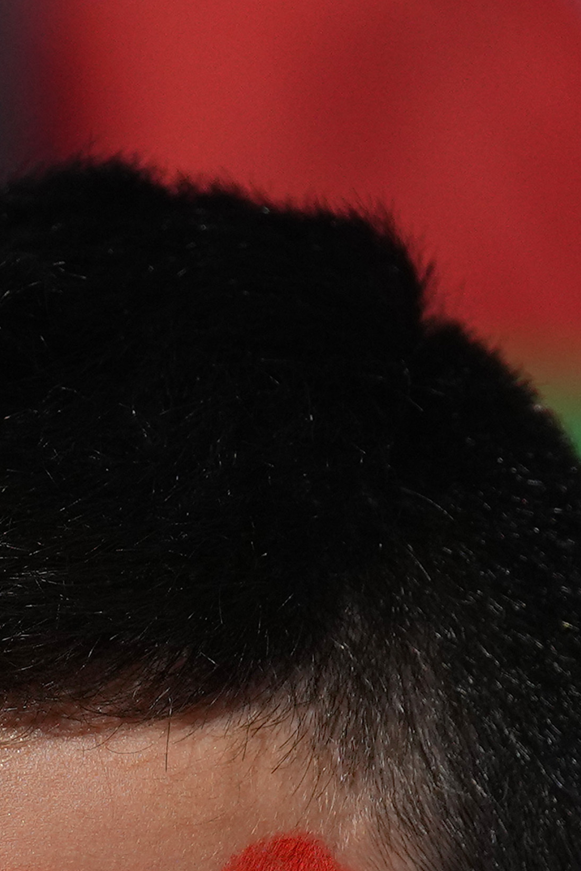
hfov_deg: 1.7
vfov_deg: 2.5
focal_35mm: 812
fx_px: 19647
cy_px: 1179
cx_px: -907
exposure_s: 1/10000
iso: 500
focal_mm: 155
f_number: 5
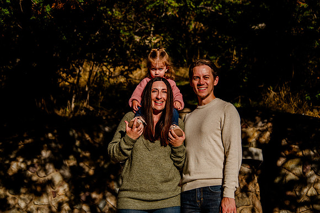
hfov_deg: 31.1
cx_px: 160
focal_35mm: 65
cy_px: 94
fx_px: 576
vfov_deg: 21.0
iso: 320
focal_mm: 58
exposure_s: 1/2000
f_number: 4
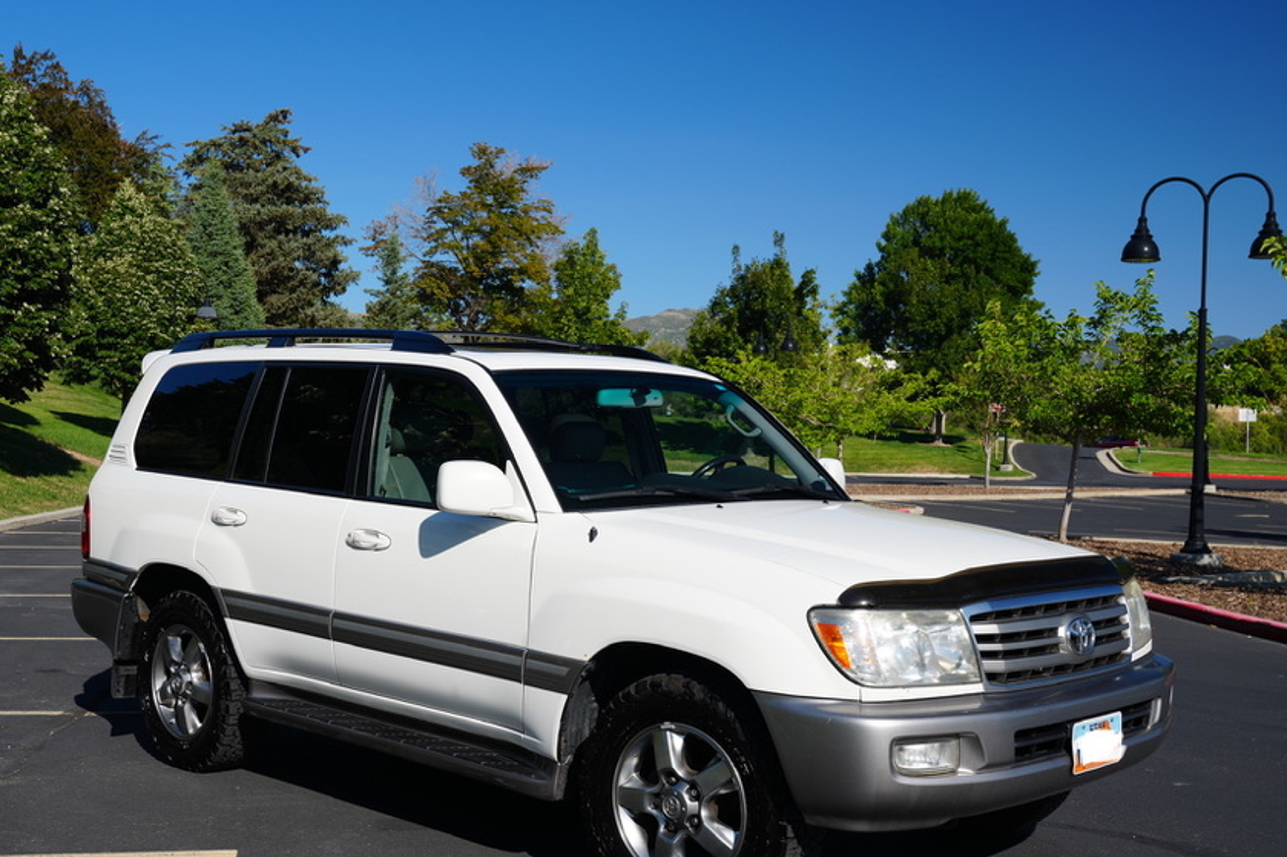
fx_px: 1573
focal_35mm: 44
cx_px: 603
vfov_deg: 30.4
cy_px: 520
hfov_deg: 44.5
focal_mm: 34
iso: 100
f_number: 8
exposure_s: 1/160
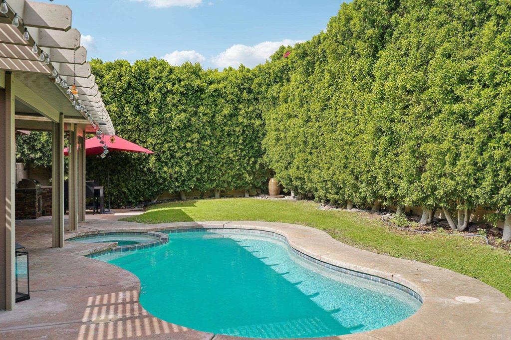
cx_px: 256
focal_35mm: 30
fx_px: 426
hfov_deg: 61.9
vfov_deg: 43.6
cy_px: 170
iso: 100
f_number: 8
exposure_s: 1/160
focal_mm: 30
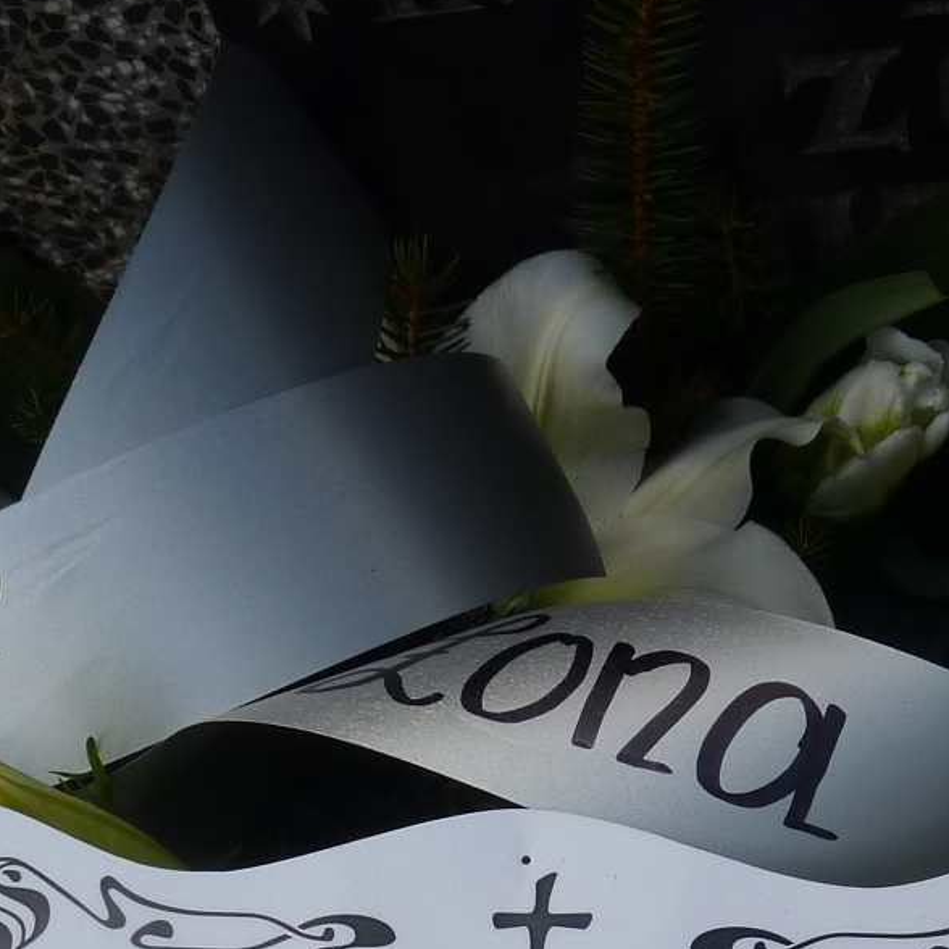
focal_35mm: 77
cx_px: 591
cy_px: 983
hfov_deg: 22.4
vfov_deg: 21.6
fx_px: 2388
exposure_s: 1/400
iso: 80
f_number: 4
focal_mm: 4.1
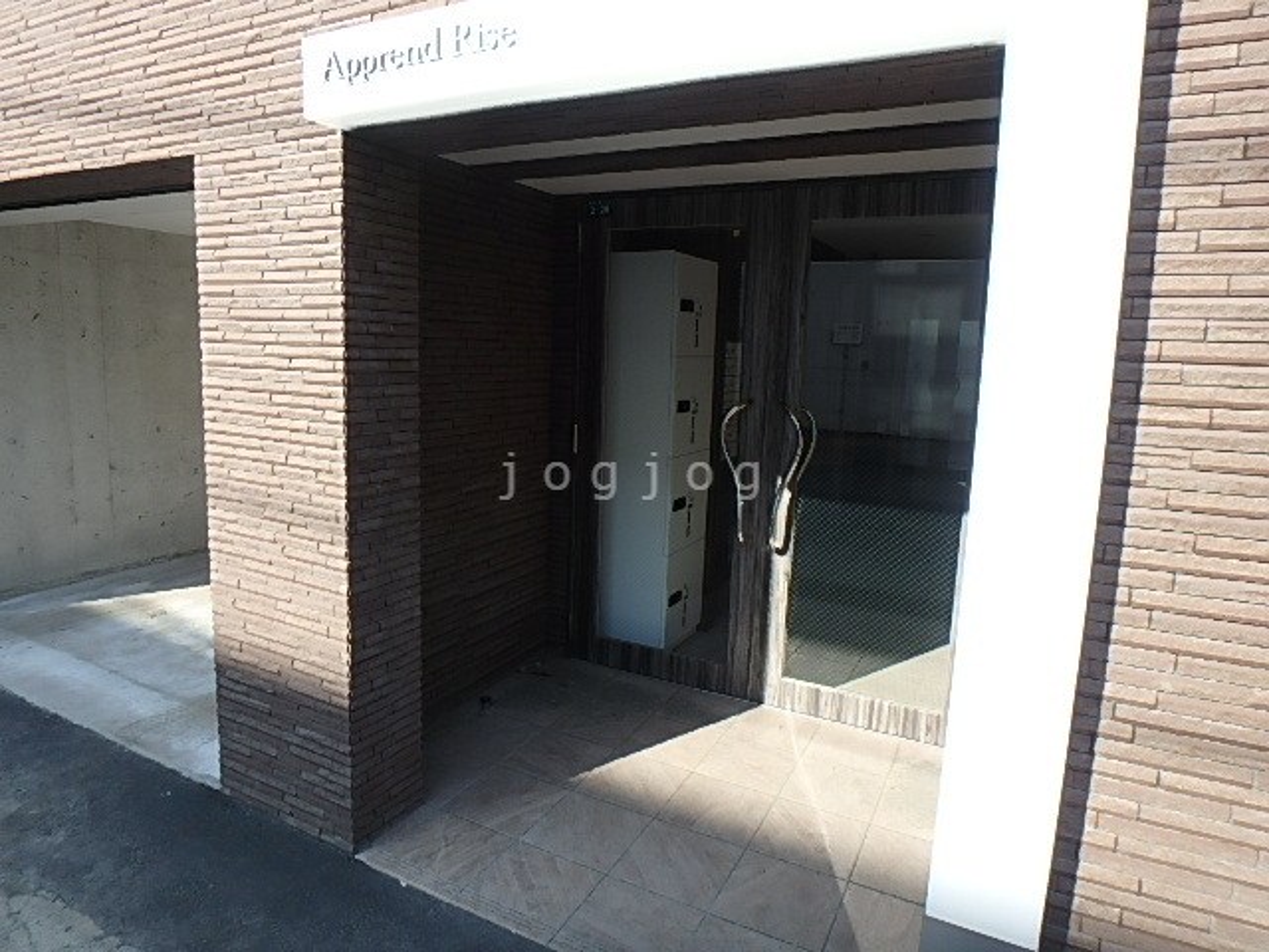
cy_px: 476
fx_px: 770
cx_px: 634
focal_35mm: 21
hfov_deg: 79.0
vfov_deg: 63.4
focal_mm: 3.7
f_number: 3.5
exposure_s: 1/400
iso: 125
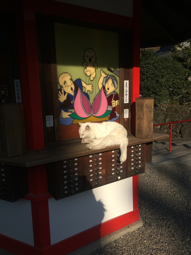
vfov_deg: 61.7
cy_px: 128
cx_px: 96
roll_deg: +2.0
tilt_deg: -9.4
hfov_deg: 48.2
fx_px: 213
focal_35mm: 29
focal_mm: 4.15
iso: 25
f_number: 2.2
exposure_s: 1/1304
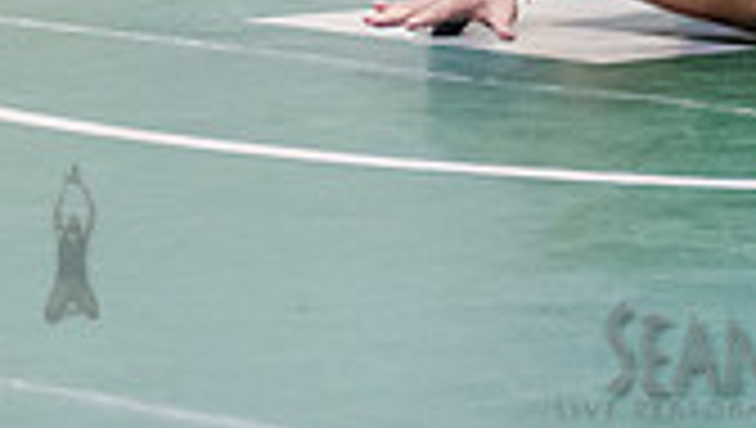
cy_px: -412
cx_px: 940
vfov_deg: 3.5
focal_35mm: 348
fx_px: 6985
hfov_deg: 6.2
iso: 4000
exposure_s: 1/400
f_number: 3.5
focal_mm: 80
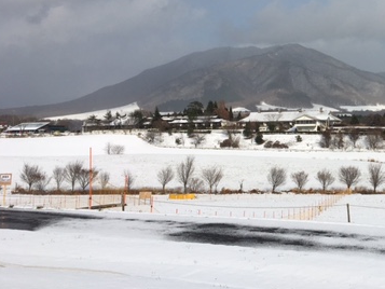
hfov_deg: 34.9
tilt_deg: +6.0
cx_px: 340
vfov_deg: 27.5
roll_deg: +1.5
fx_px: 579
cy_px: 58
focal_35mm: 52
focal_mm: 4.15
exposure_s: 1/3846
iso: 25
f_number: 2.2
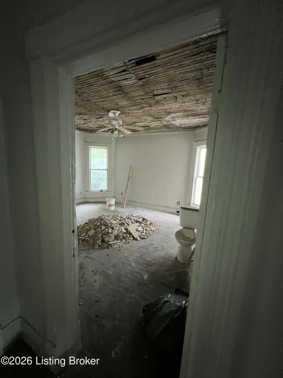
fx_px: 142
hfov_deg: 89.9
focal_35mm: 13
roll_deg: -1.8
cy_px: 189
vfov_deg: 106.2
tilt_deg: -10.1
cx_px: 142
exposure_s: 1/44
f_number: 1.8
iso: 1000
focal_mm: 1.57
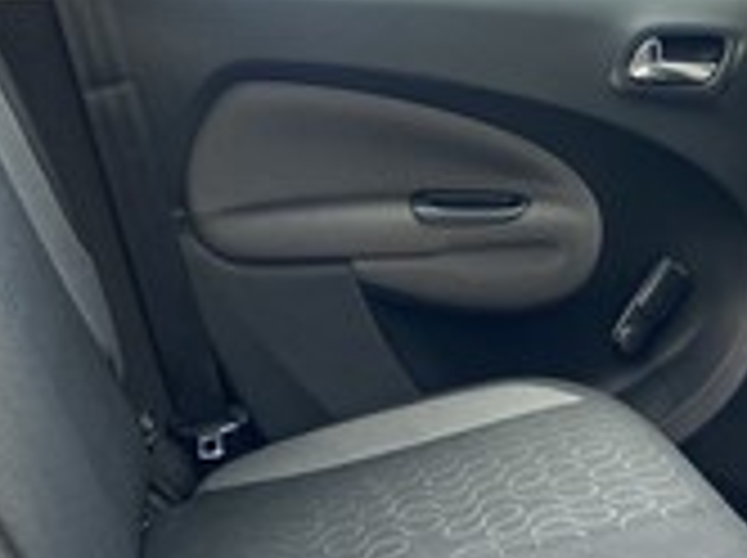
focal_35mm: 80
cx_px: 698
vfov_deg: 17.9
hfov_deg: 23.7
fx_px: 1724
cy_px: 565
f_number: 1.8
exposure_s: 1/113
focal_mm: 4.25
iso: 125
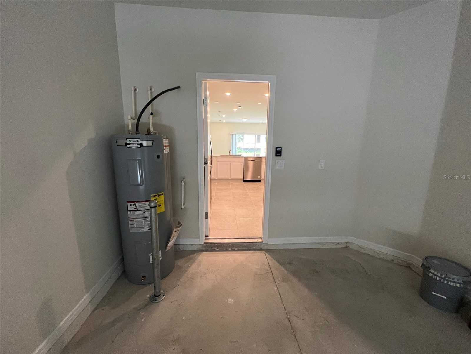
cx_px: 236
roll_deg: -1.4
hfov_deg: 106.2
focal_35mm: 13
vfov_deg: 89.9
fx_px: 177
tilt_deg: -10.3
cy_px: 177
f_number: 1.8
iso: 200
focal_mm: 1.57
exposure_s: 1/120
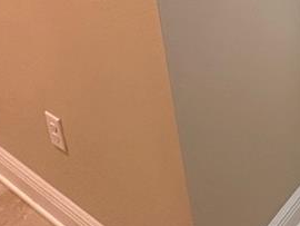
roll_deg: -0.3
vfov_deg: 21.5
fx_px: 460
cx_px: 428
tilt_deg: -13.3
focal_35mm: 53
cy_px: -143
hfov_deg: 27.4
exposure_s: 1/60
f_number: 2.2
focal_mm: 2.22
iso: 250
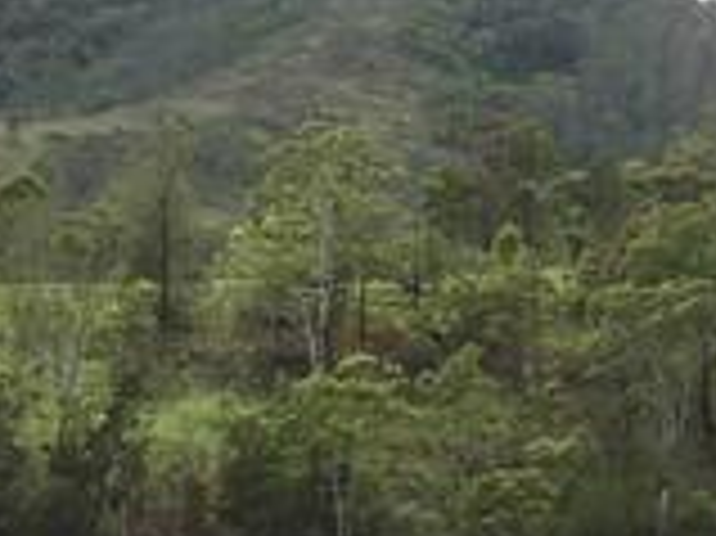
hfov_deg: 11.2
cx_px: 653
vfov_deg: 8.4
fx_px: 3638
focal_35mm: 176
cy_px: 534
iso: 100
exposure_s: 1/500
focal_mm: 8.1
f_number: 4
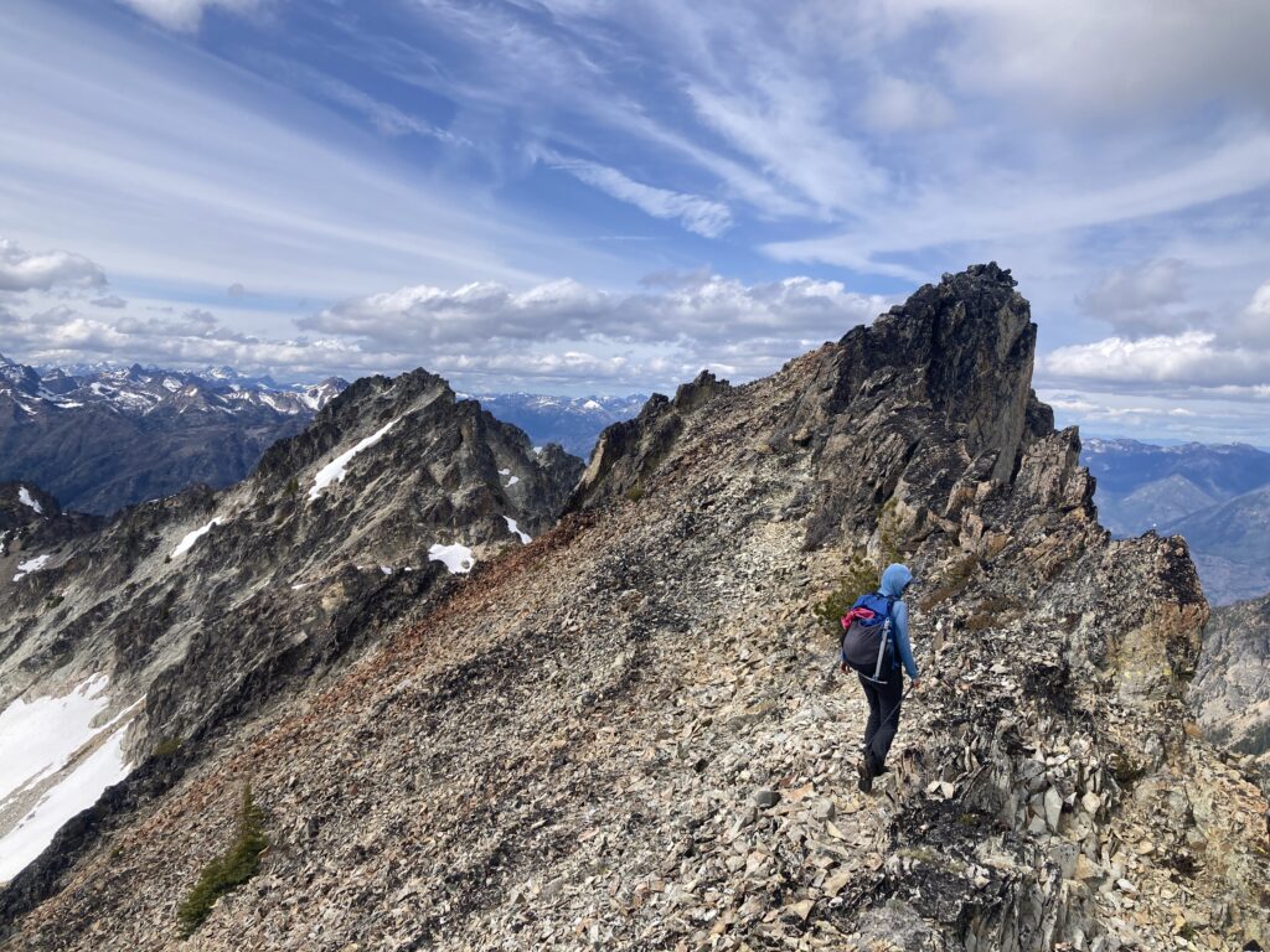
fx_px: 1027
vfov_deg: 49.7
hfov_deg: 63.4
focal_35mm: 28
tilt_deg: -4.1
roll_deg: -4.9
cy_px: 476
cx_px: 635
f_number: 1.8
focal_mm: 3.99
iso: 20
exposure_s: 1/2857
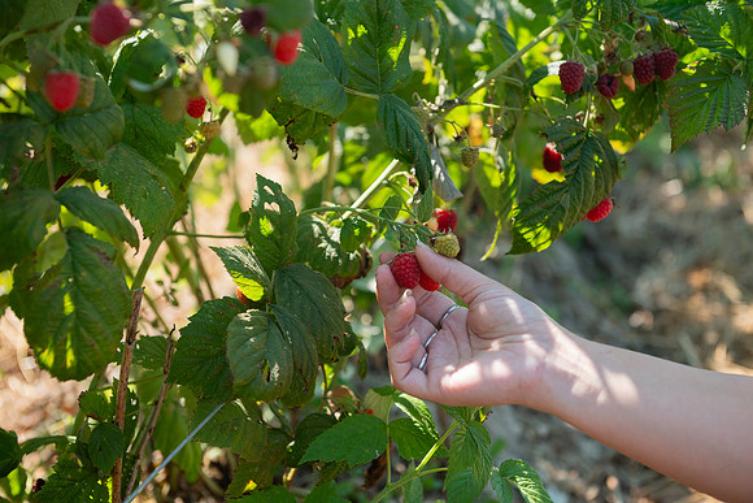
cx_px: 376
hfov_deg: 34.5
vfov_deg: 23.4
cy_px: 252
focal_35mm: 58
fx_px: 1213
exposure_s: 1/1250
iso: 500
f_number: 4
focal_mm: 58
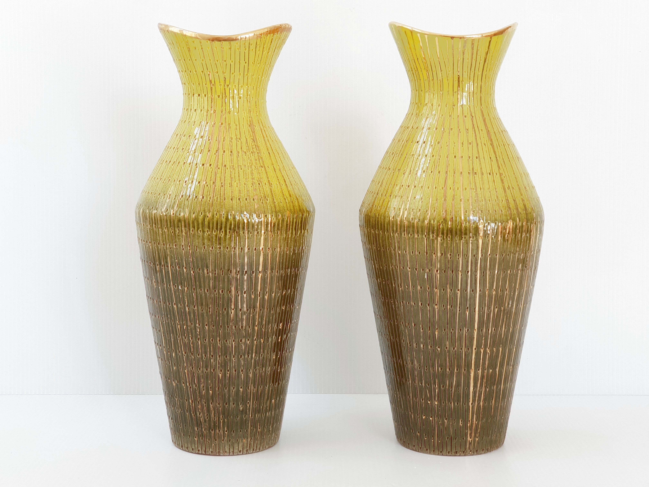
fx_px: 975
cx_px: 324
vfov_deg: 28.0
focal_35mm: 52
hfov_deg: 36.8
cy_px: 244
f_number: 2.4
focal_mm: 6
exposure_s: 1/33
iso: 32
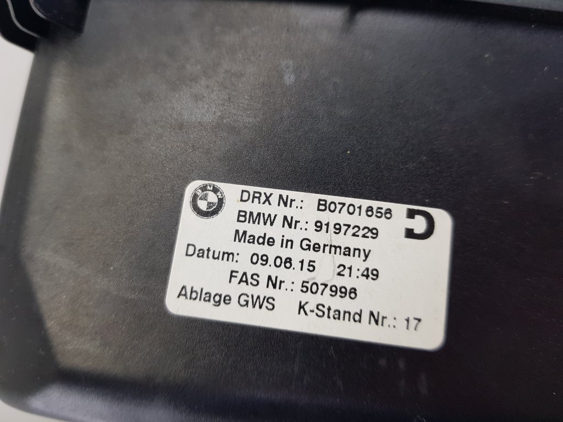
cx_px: 282
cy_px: 211
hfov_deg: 67.3
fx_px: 423
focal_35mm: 26
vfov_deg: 53.1
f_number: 1.7
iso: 64
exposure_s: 1/100
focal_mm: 4.2
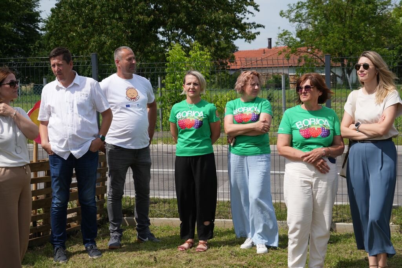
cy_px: 134
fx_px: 726
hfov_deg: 31.0
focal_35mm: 65
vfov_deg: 20.9
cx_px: 201
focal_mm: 65
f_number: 8
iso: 100
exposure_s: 1/320
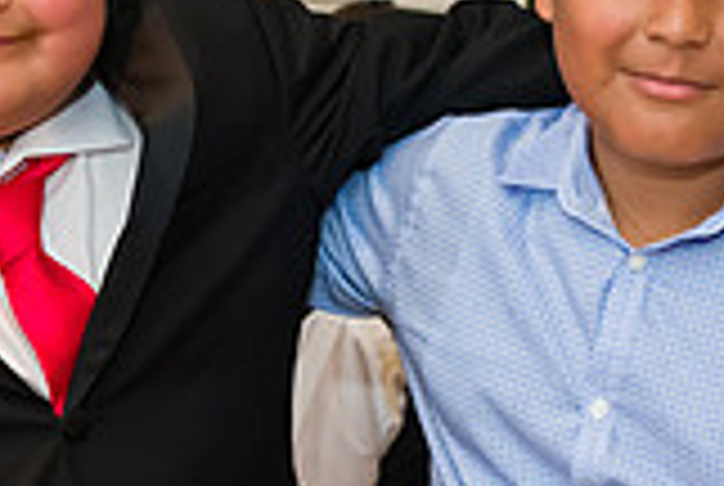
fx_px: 2317
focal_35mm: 115
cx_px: 297
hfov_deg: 17.7
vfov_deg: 12.0
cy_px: 304
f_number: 4
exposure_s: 1/125
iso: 1250
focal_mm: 32
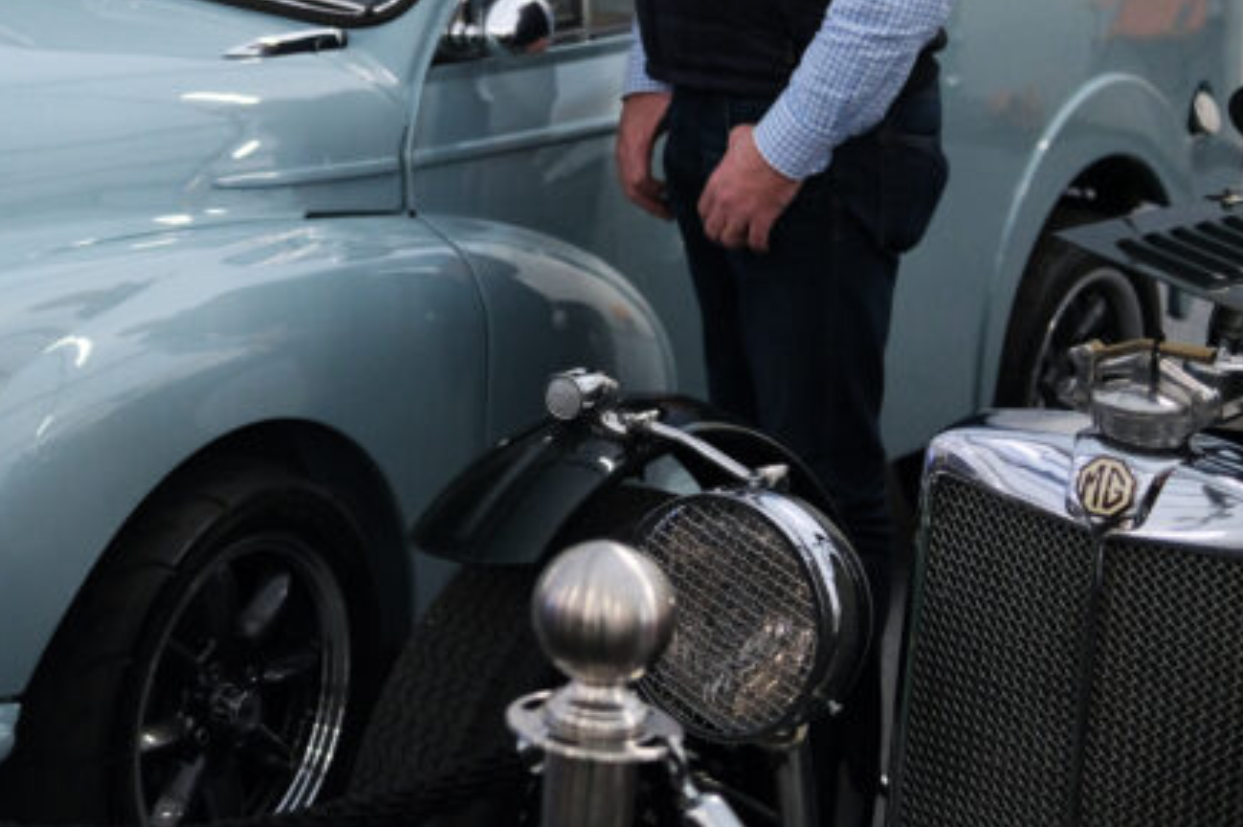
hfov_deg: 20.5
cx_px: 149
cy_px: 65
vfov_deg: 13.8
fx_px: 3381
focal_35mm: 98
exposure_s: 1/75
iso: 1250
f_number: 2
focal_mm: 35
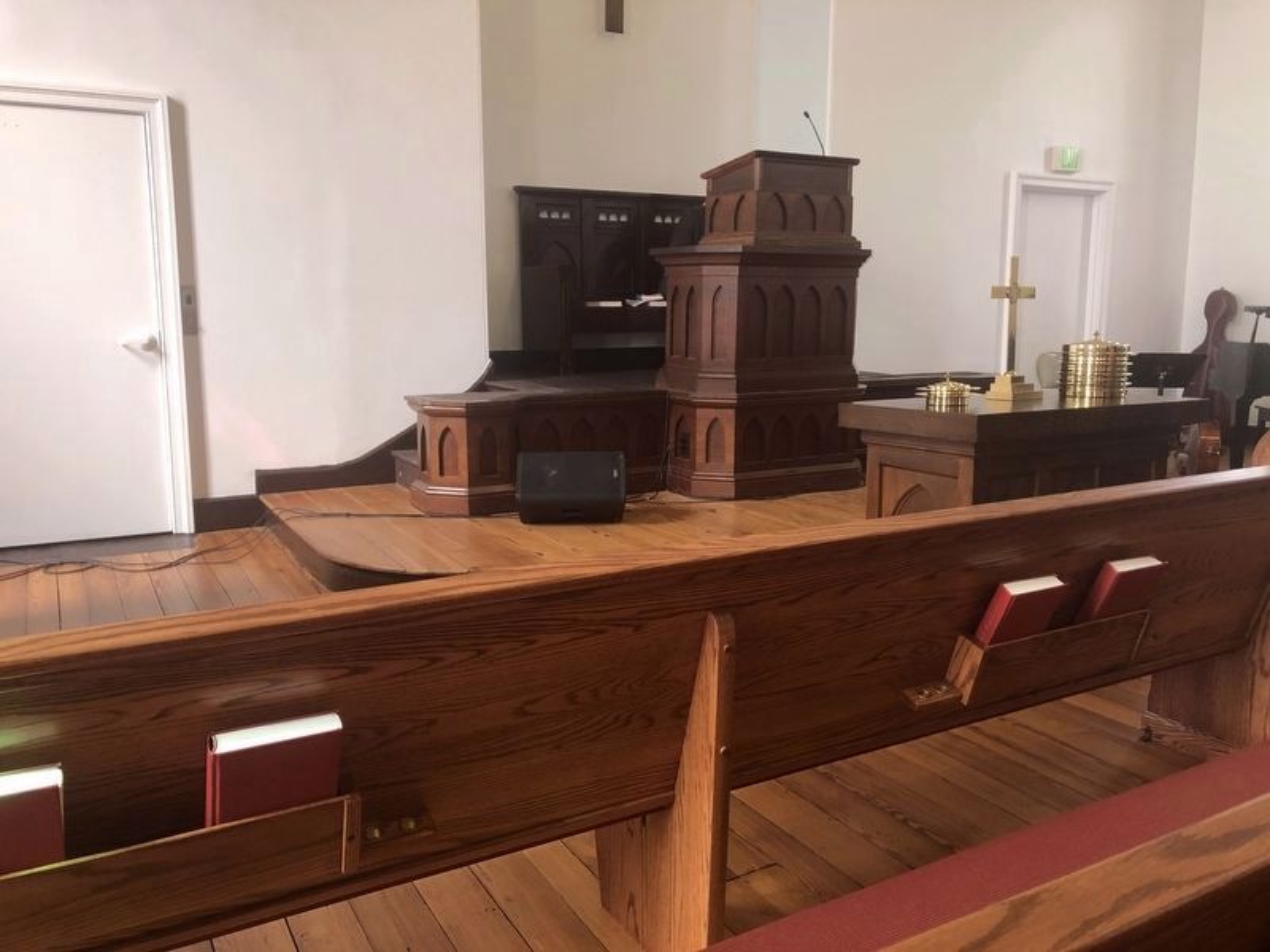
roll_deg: +0.6
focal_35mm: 28
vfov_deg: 49.7
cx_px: 635
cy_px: 476
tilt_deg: -9.3
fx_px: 1027
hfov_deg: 63.4
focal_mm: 3.99
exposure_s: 1/15
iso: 40
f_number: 1.8
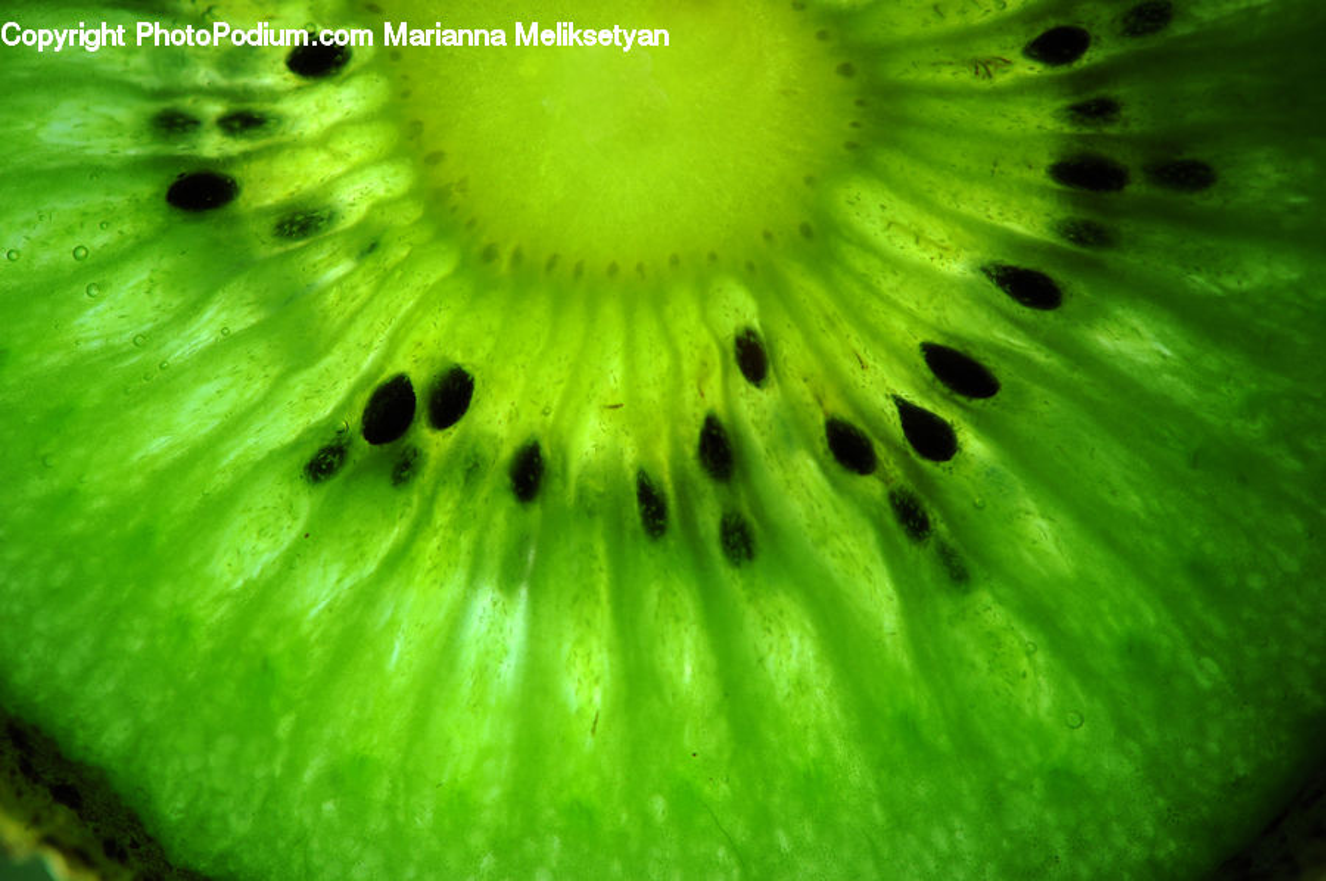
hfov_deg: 19.5
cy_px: 440
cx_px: 663
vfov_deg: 13.0
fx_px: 3863
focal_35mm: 105
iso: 1000
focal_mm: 105
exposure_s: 1/200
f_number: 8
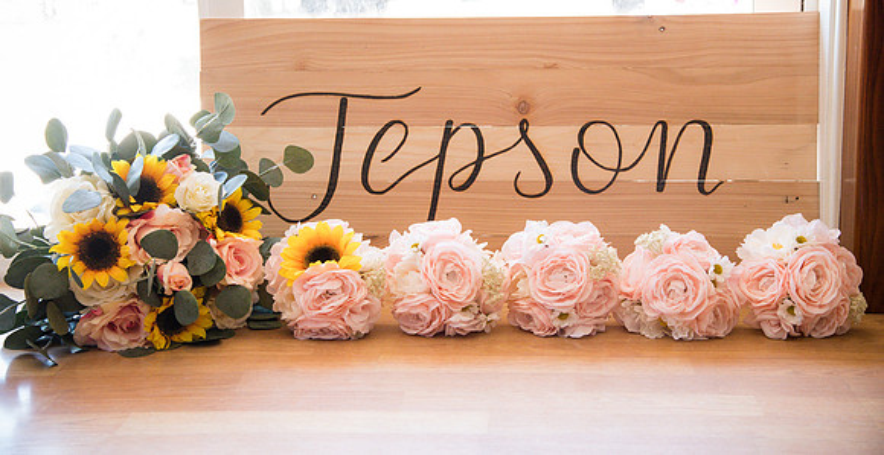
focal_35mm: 62
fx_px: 1424
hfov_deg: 34.5
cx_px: 442
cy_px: 161
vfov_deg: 18.1
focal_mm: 58
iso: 6400
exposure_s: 1/320
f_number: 6.3
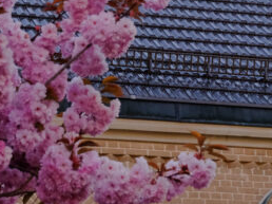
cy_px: 2
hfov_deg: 9.5
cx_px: 147
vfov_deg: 7.1
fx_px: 1641
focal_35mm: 209
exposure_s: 1/2000
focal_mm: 48.6
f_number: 5.6
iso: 1600
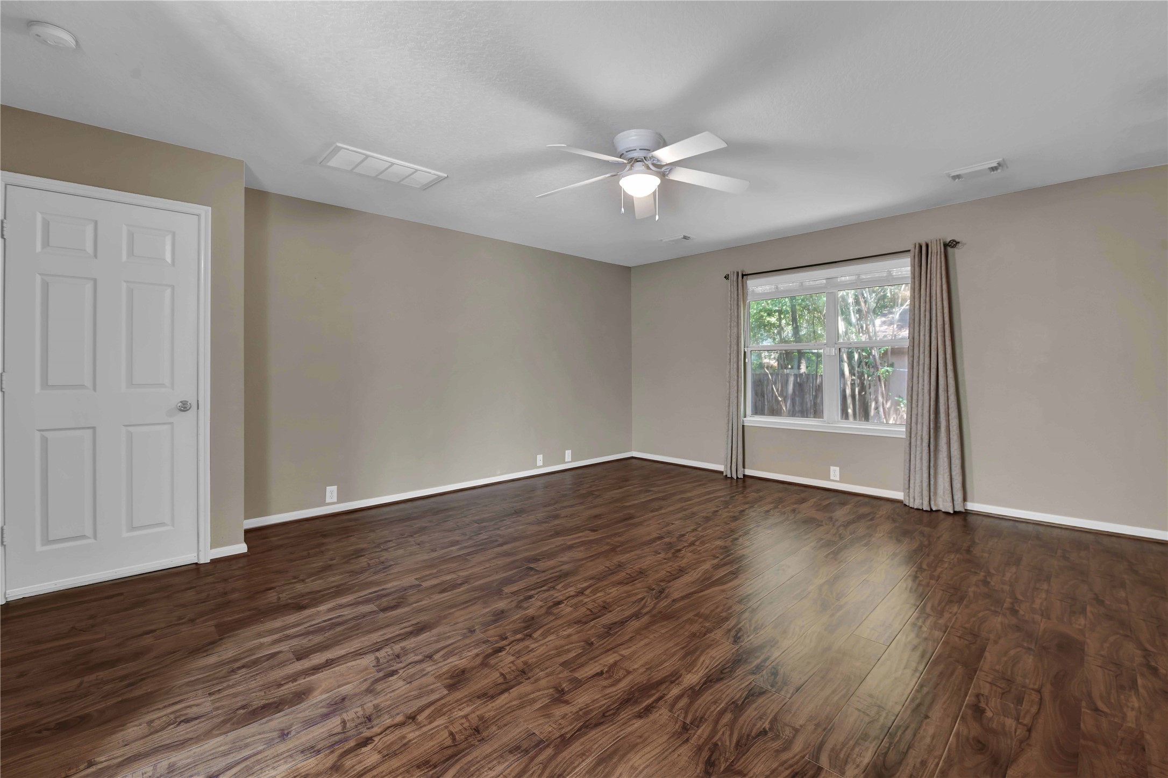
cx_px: 584
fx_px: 487
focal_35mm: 15
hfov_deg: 100.4
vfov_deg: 77.3
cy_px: 389
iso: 100
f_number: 8
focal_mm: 15
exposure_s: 1.3
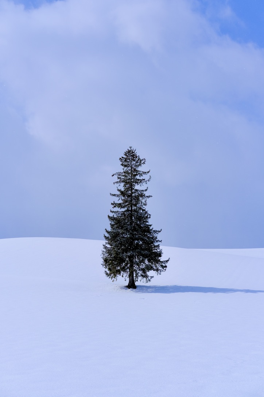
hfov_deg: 25.5
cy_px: 198
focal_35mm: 53
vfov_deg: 37.5
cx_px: 132
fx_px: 583
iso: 160
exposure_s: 1/2000
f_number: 6.4
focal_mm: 35
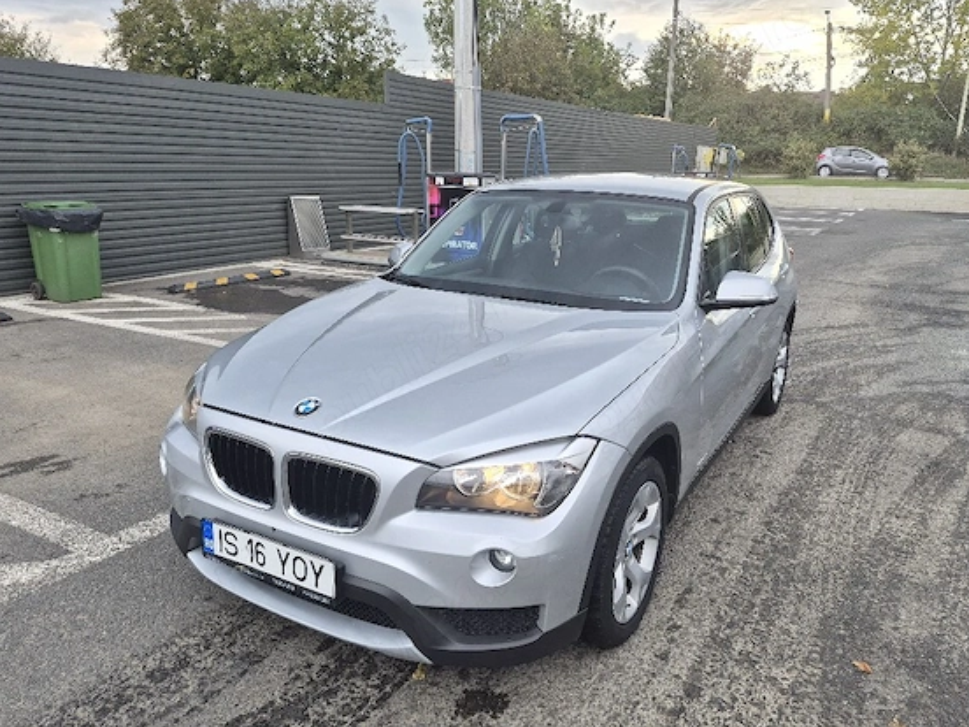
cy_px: 364
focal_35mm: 25
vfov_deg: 54.9
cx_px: 495
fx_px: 700
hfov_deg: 69.4
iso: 80
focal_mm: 5.4
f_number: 1.8
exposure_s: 1/833
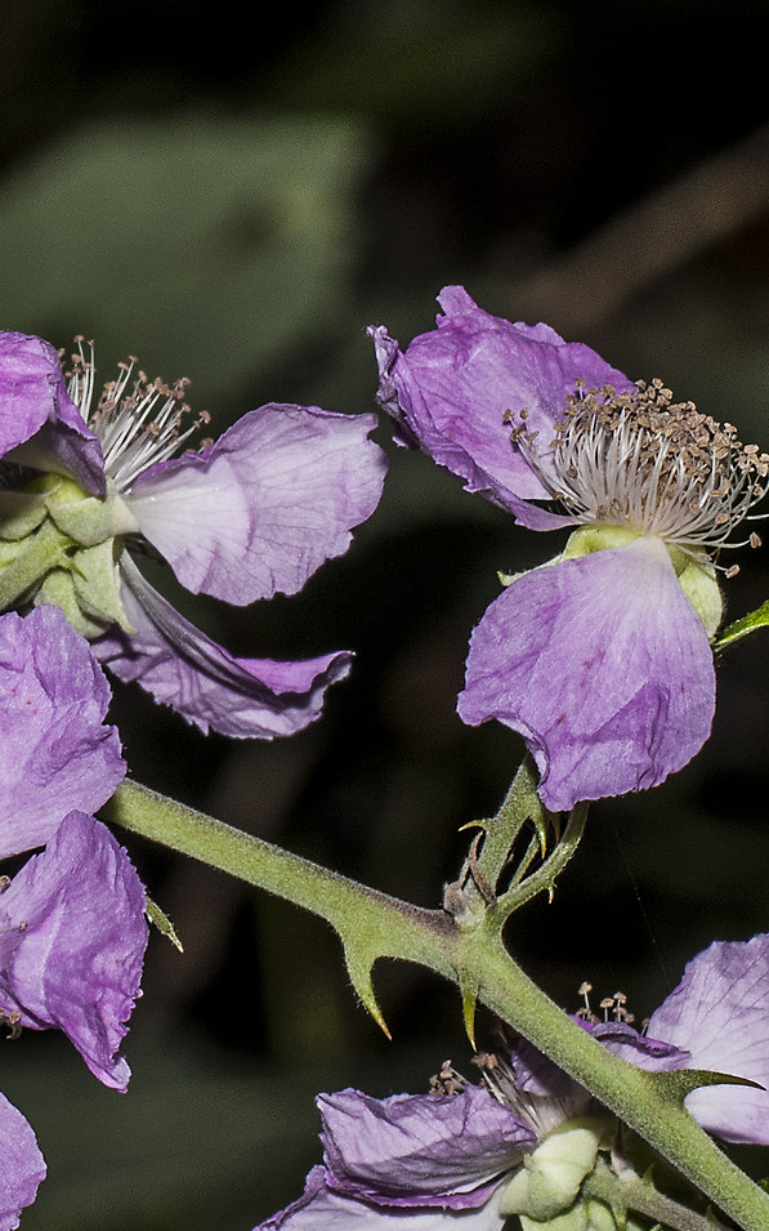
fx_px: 23814
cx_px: -442
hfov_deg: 1.8
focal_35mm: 710
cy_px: 394
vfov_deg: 3.0
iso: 200
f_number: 16
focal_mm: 185
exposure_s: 1/250
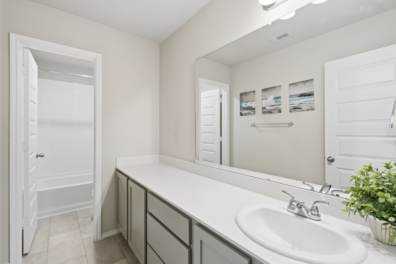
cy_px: 132
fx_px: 176
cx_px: 198
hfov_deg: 96.7
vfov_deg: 73.7
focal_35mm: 16
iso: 100
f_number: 8
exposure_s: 1/5
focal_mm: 16
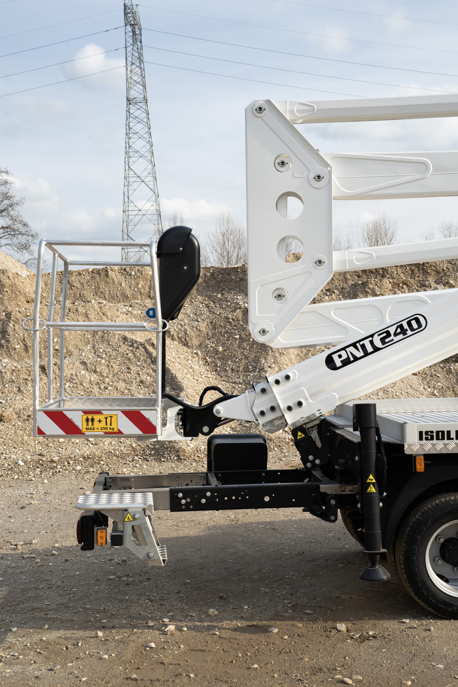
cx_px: 229
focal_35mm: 46
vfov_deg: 42.7
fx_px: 878
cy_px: 344
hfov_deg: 29.2
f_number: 7.1
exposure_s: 1/100
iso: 100
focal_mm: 46
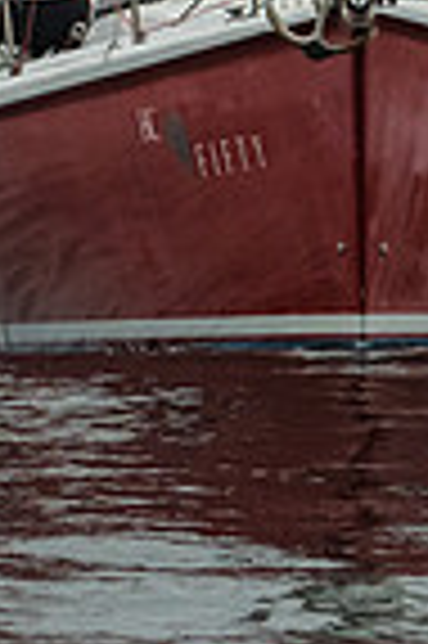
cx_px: 253
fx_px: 25276
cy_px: -230
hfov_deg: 1.0
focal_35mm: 1414
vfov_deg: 1.5
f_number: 10
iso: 640
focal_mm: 300
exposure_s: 1/2500
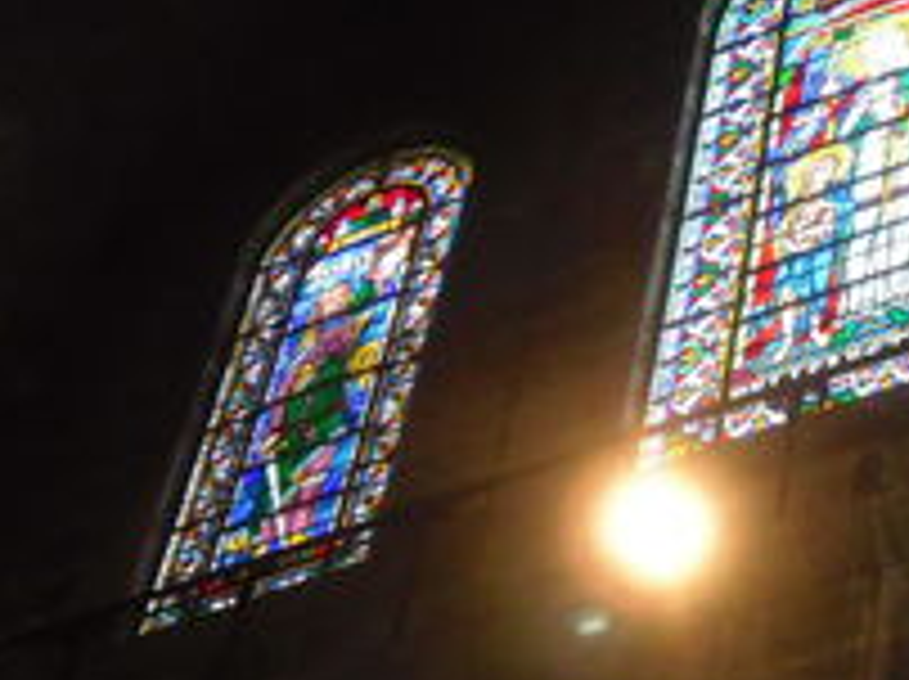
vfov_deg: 11.1
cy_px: 266
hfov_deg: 14.7
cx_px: 810
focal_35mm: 133
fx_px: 3488
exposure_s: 1/20
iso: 400
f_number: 4.3
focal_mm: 11.16
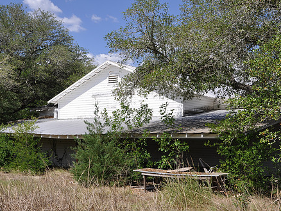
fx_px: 387
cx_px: 146
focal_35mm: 48
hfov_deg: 39.9
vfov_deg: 30.5
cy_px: 122
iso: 200
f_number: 7.1
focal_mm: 25
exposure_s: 1/200
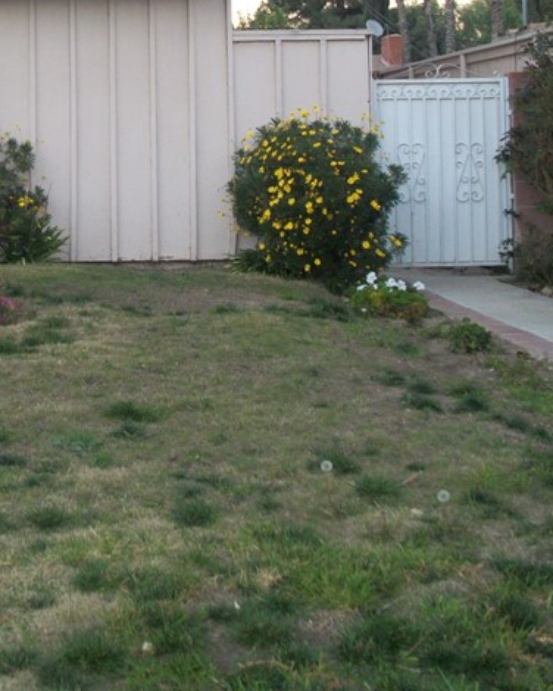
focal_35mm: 68
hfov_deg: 21.8
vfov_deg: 27.4
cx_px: 21
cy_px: 153
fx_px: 1391
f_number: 2.9
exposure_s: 1/40
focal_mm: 5.7
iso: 160
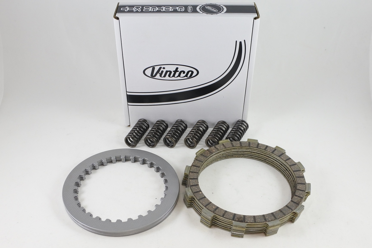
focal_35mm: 30
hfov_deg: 61.9
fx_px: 310
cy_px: 124
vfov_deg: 43.6
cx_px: 186
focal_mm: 11.2
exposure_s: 1/125
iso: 400
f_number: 3.8
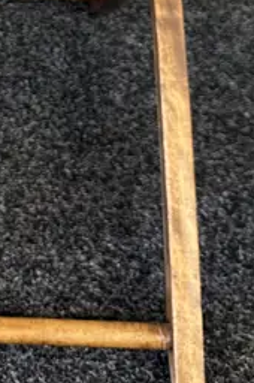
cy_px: -221
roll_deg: -0.2
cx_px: -55
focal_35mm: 100
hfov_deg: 13.3
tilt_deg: -29.8
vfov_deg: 17.9
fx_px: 1061
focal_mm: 6.86
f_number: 1.78
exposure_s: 1/50
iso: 125
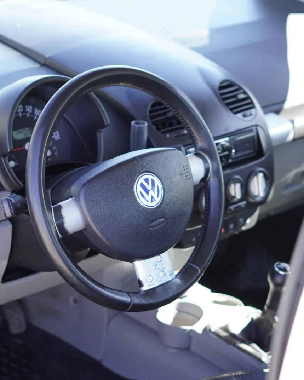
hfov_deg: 14.5
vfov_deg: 18.1
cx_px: 91
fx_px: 1192
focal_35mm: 106
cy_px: 190
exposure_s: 1/500
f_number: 2.5
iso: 500
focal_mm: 50
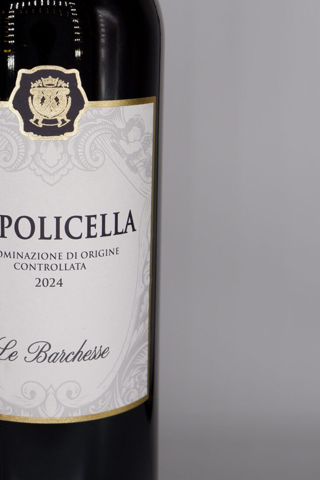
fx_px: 893
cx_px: 48
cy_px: 137
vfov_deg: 29.7
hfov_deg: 20.0
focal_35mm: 67
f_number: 5
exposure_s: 1/280
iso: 200
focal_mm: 19.7
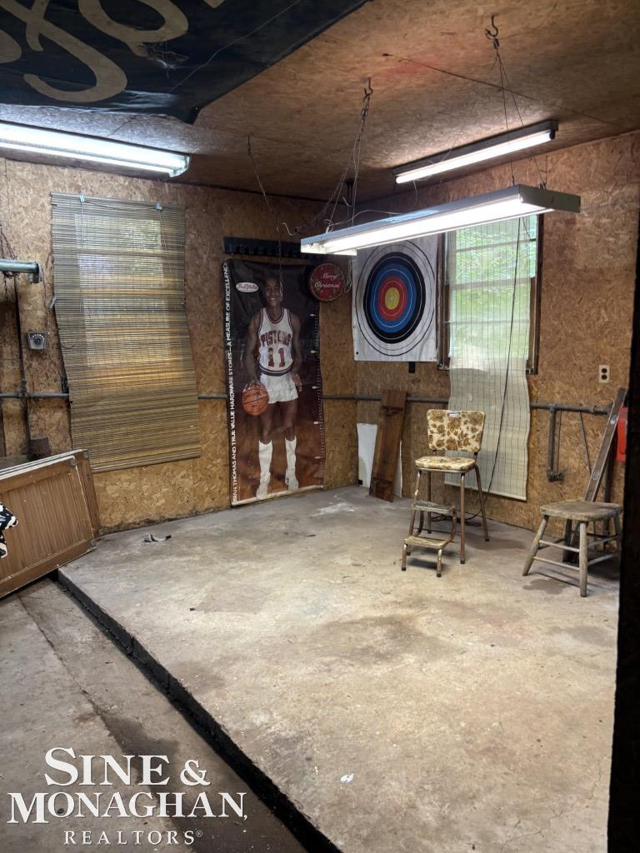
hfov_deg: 53.1
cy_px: 426
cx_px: 320
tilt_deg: -7.3
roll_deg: +1.1
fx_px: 641
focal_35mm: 26
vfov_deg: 67.3
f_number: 1.6
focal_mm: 5.96
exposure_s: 1/60
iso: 125
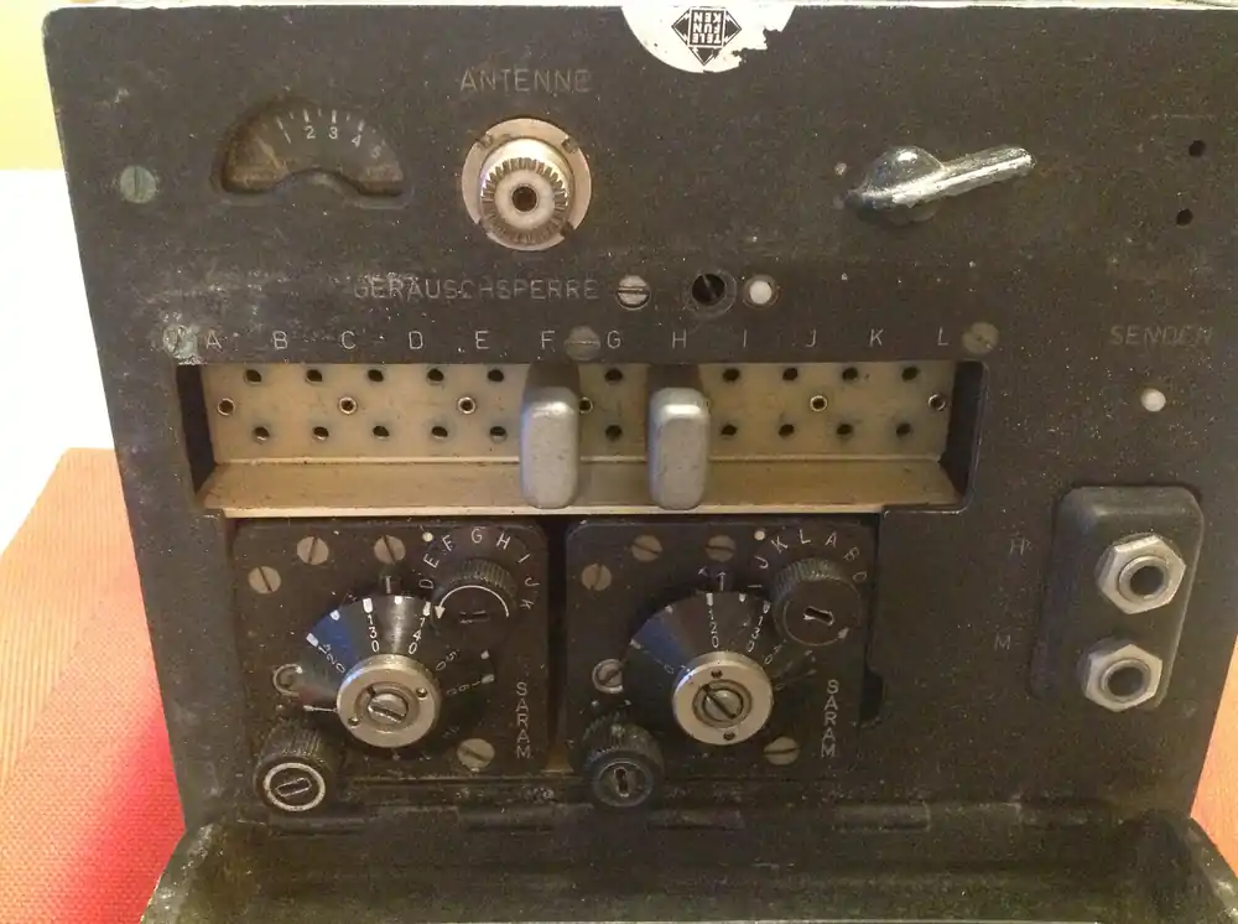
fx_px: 1249
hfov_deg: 52.7
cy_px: 462
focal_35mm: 35
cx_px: 619
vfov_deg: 40.6
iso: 800
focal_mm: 4.28
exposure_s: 1/15
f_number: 2.4
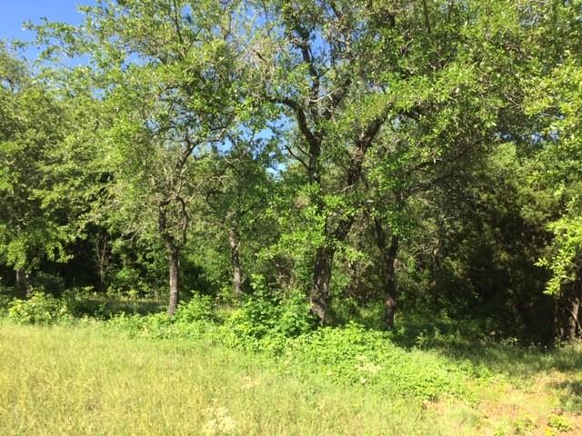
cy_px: 218
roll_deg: -0.5
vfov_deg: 48.2
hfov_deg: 61.7
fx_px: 488
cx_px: 291
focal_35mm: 29
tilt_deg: +0.9
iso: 32
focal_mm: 4.15
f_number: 2.2
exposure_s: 1/694
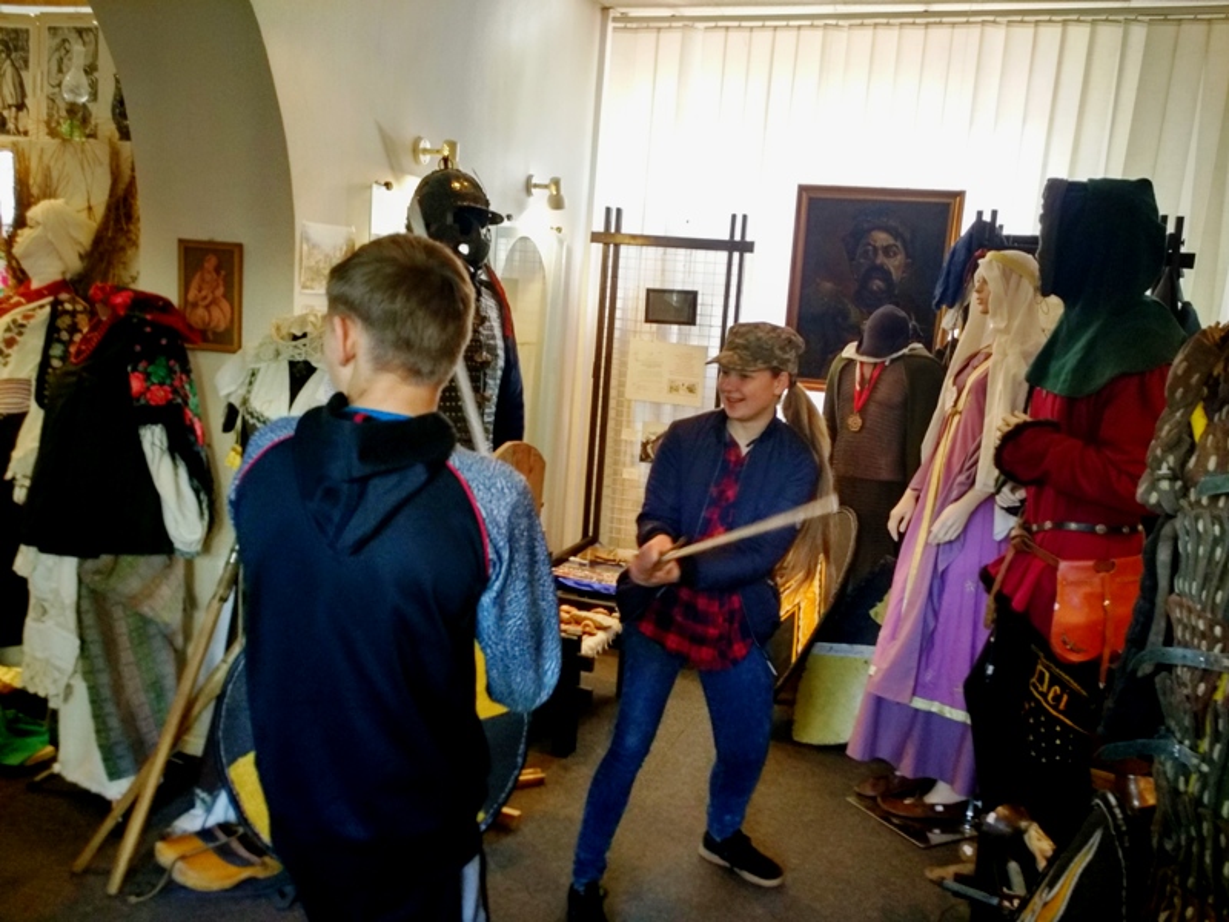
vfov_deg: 46.8
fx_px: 1065
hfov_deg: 60.0
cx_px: 614
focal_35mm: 30
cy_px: 461
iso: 1100
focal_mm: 4.12
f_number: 2
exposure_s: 1/14
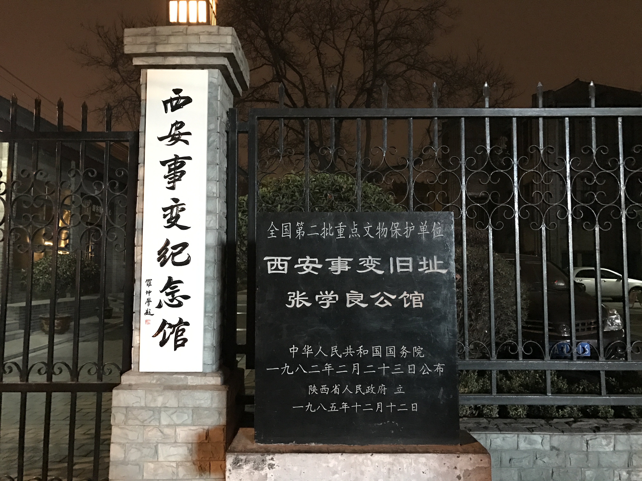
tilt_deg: +3.3
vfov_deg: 49.7
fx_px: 519
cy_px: 240
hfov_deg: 63.4
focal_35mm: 28
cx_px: 321
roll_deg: +0.4
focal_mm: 3.99
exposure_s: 1/4
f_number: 1.8
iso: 125
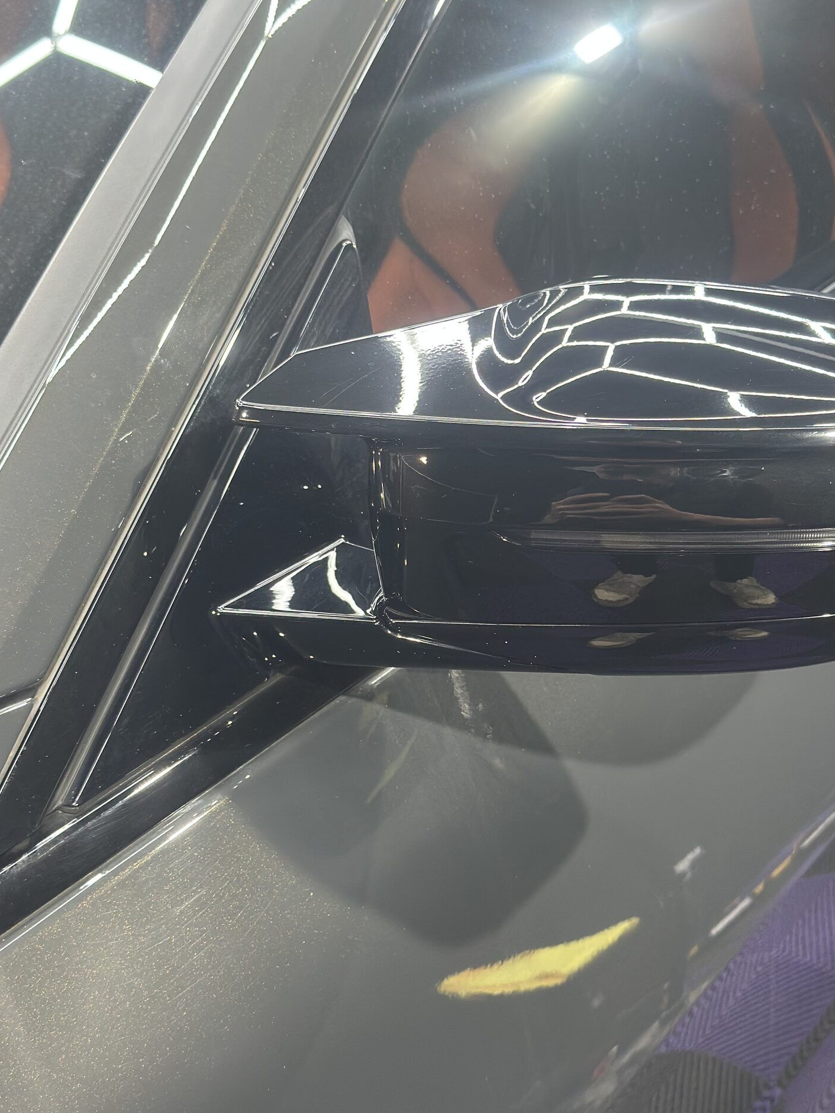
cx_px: 413
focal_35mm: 49
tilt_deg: -25.3
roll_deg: -1.8
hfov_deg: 29.7
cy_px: 549
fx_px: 1576
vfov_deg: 38.9
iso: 250
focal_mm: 6.86
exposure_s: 1/50
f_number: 1.78
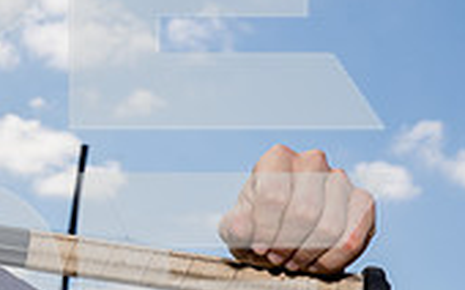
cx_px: -304
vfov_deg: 7.8
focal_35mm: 167
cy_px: 319
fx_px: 2115
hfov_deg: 11.8
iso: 100
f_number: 14
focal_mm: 48
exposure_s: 1/250
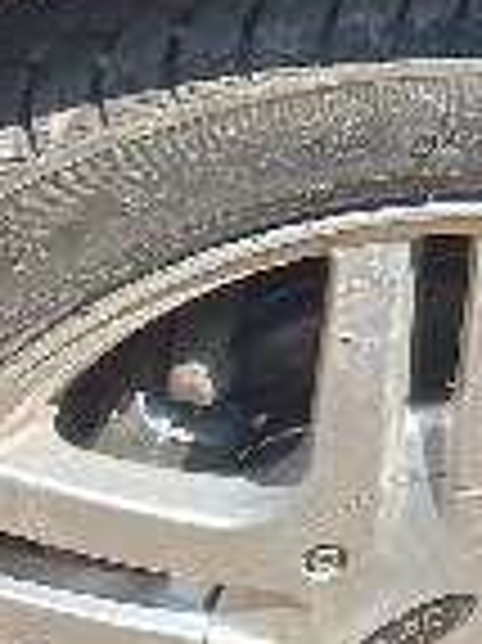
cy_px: -820
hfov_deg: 6.2
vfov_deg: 10.1
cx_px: 2230
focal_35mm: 175
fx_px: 3254
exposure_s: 1/250
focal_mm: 4.6
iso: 25
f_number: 1.8
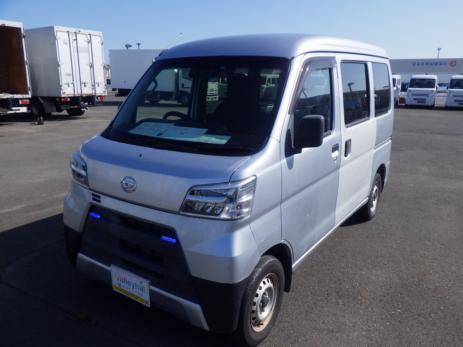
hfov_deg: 63.4
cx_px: 232
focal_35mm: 28
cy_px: 174
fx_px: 375
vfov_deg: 49.7
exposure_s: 1/2000
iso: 250
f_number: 4.2
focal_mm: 5
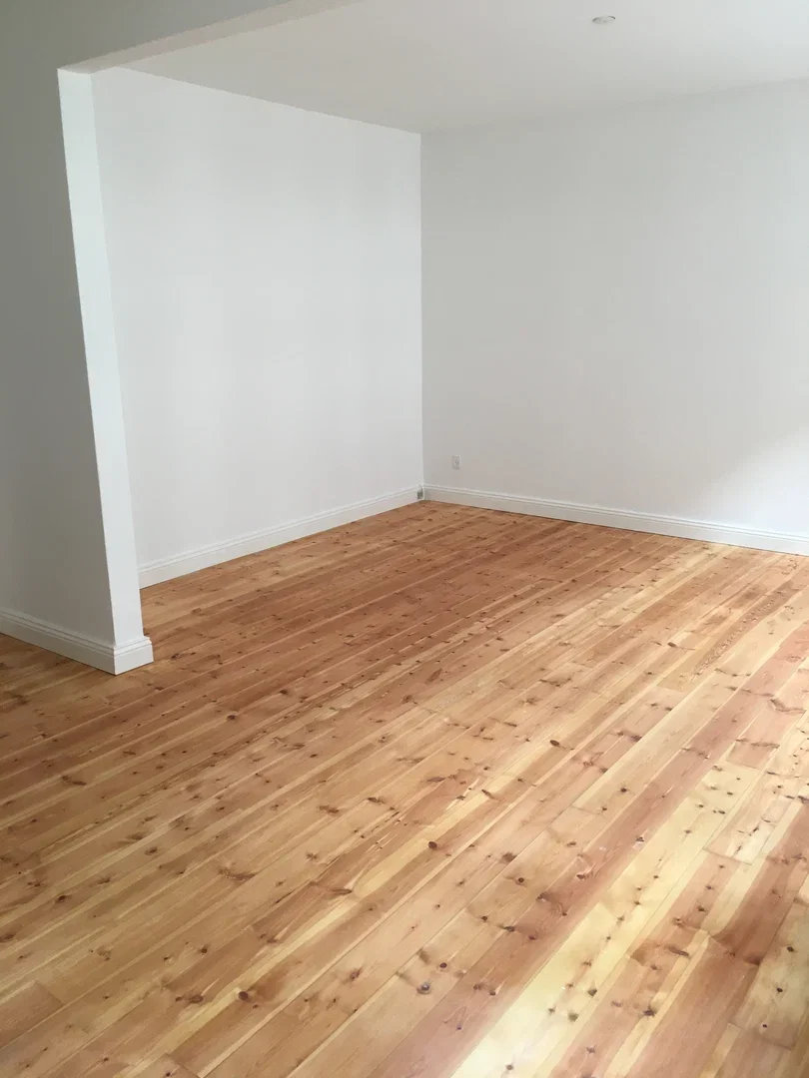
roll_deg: +0.8
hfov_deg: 48.2
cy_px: 539
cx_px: 404
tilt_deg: -13.2
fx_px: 904
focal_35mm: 29
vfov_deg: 61.7
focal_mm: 4.15
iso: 50
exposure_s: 1/33
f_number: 2.2
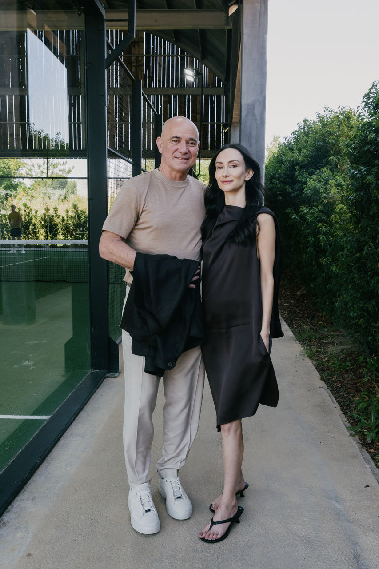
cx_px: 190
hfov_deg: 45.0
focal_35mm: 29
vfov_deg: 63.7
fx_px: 458
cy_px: 284
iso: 1600
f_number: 9
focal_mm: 29
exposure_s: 1/250
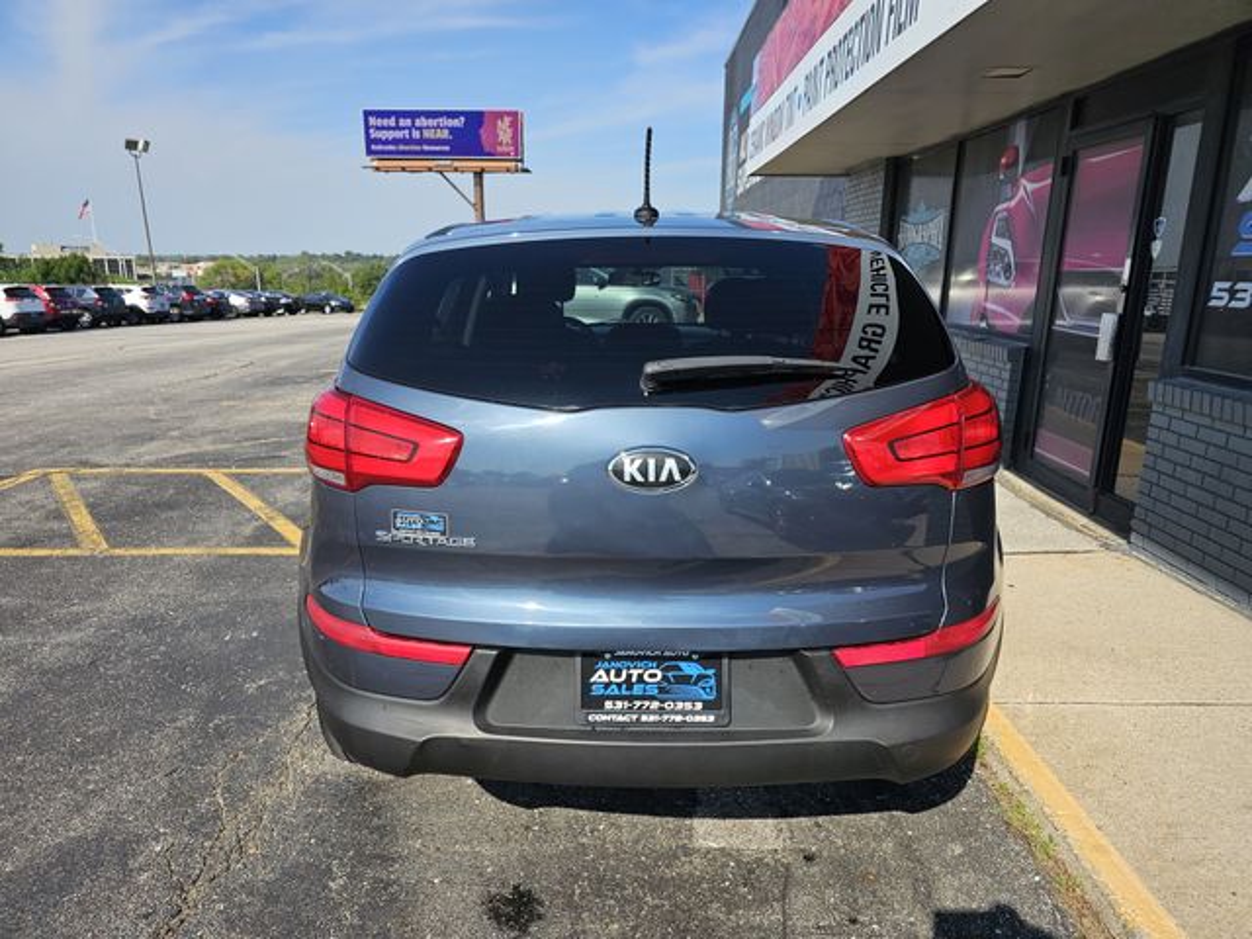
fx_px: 832
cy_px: 470
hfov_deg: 73.9
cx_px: 626
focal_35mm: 23
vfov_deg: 58.9
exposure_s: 1/614
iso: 10
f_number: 1.7
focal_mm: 6.3
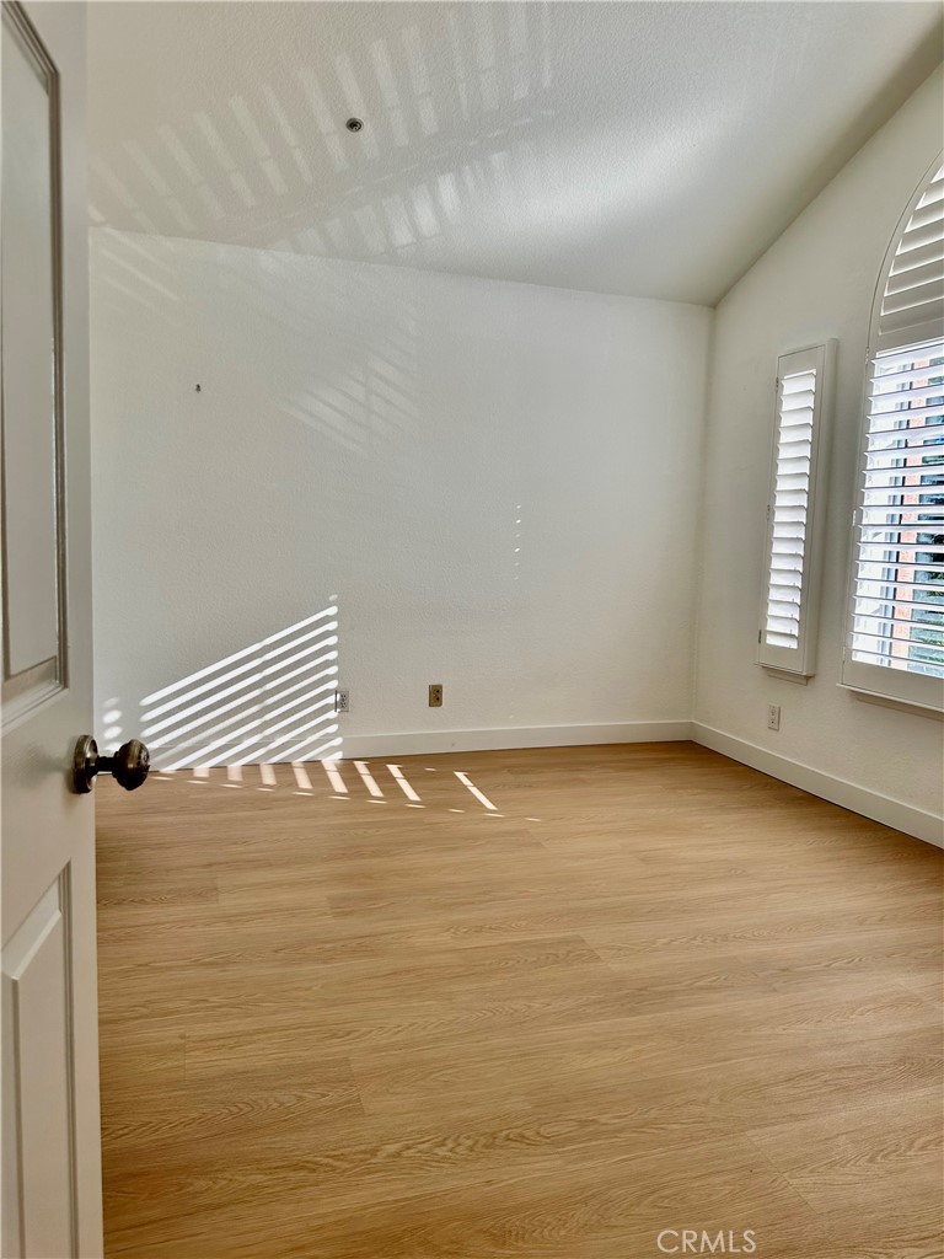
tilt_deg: -4.4
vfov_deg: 71.6
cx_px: 472
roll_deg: -1.0
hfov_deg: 56.8
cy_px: 630
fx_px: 873
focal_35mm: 24
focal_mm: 6.86
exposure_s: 1/773
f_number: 1.78
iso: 80
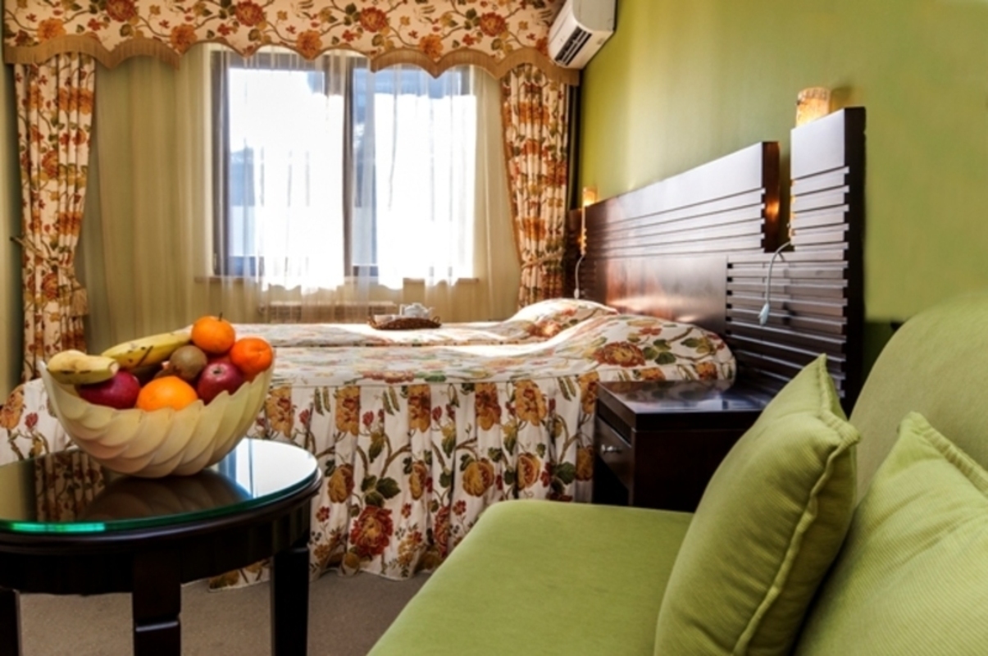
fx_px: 822
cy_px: 328
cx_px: 494
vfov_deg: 43.5
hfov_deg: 62.0
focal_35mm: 30
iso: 100
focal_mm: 20
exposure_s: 1/20
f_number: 8
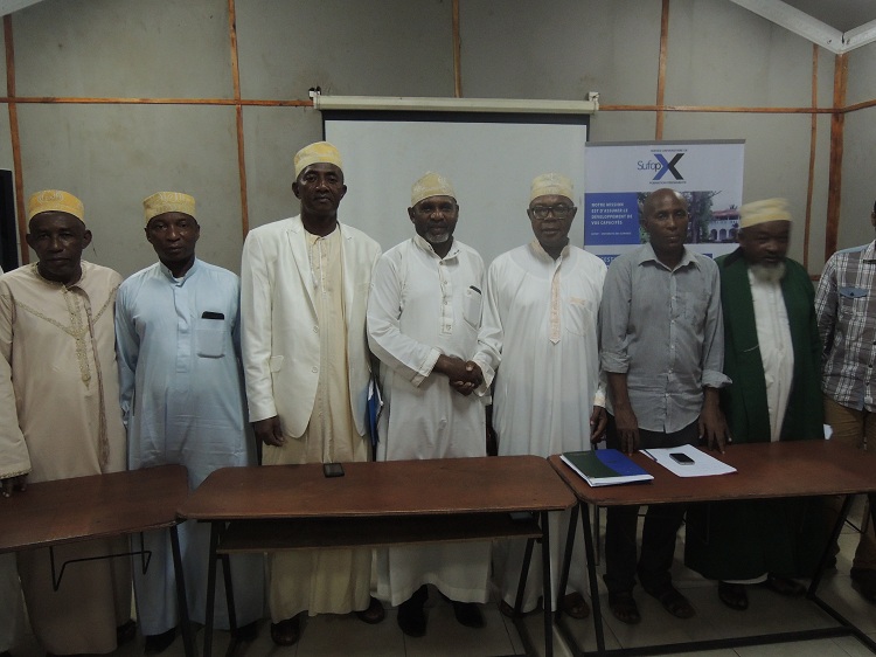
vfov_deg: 56.8
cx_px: 438
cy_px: 328
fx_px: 607
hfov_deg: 71.6
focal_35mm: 24
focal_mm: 4.3
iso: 400
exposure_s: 1/13
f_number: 2.8
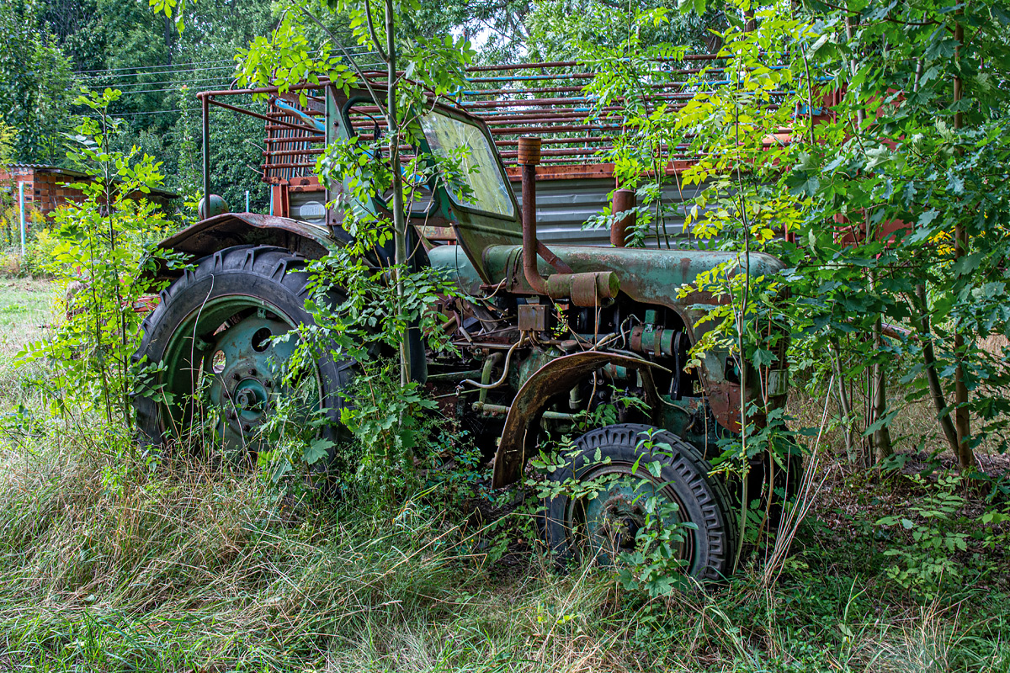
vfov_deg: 40.0
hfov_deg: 57.2
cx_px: 505
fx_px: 926
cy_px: 336
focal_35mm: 33
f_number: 7.1
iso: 200
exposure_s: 1/60
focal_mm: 22
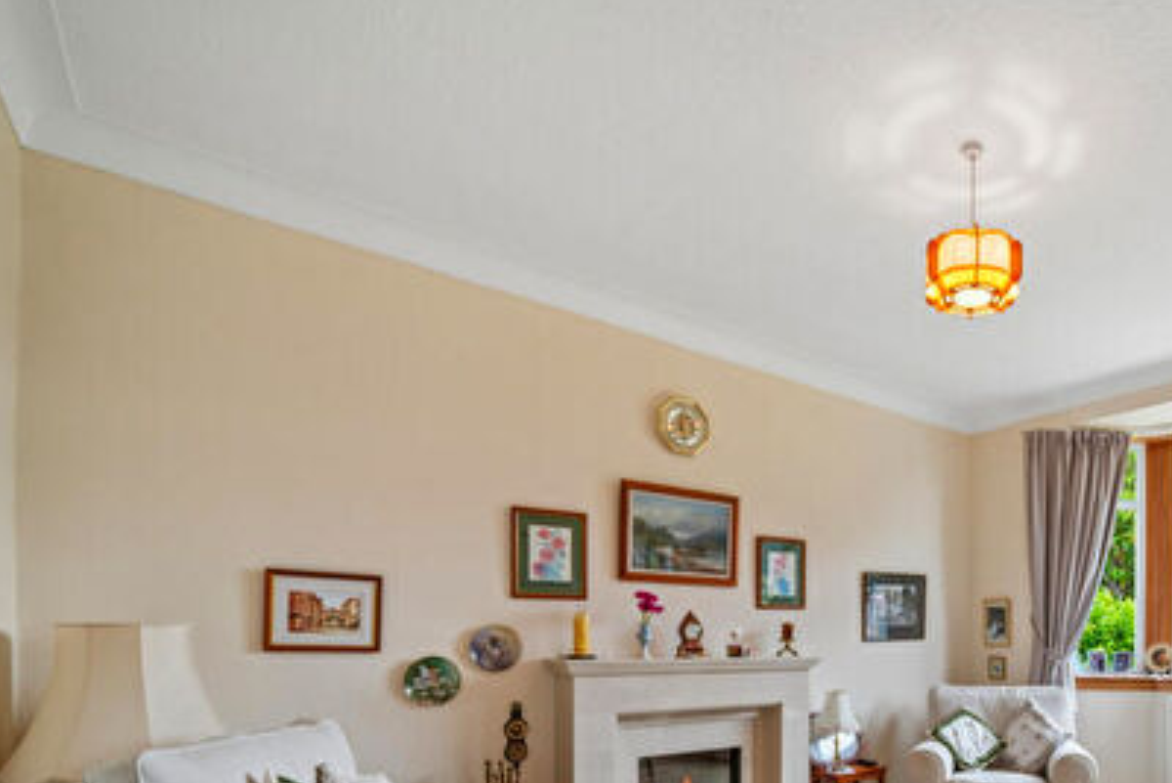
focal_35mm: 21
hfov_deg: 73.6
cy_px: 647
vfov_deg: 54.6
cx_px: 920
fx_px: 684
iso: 160
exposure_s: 1/30
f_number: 4
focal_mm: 12
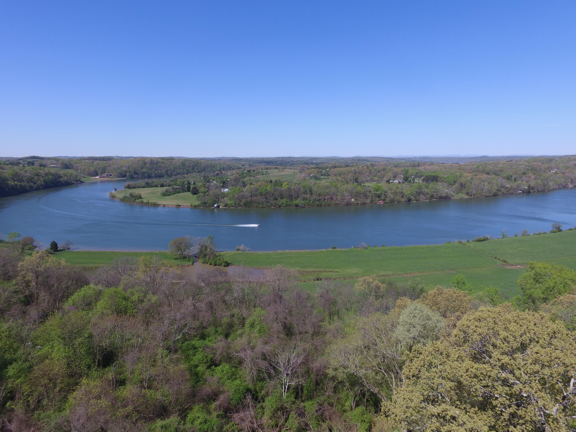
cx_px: 288
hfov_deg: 81.7
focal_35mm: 20
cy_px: 216
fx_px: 333
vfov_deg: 66.0
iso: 100
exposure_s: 1/1058
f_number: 2.8
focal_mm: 3.61
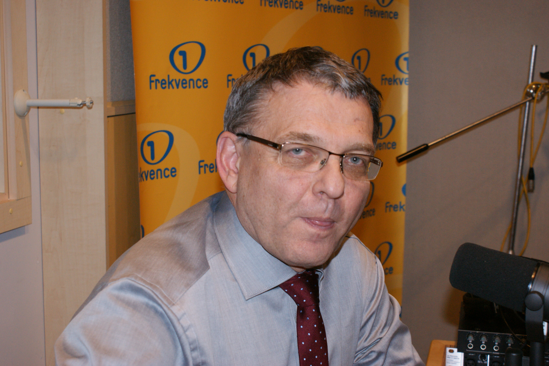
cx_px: 274
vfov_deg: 25.8
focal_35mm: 52
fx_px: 801
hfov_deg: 37.9
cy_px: 183
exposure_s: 1/60
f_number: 5.6
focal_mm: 35
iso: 400
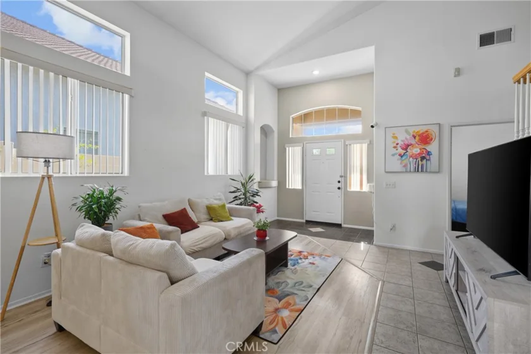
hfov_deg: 96.7
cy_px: 177
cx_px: 266
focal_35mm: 16
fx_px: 236
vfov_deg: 73.7
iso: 400
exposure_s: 1/15
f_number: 4
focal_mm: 16
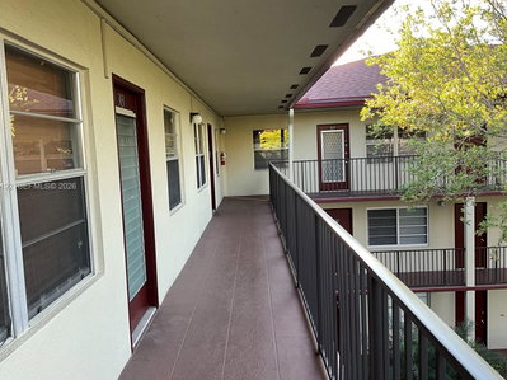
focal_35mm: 31
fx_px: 454
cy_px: 187
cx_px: 242
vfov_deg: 45.4
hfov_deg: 58.3
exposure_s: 1/120
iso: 50
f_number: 1.8
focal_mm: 3
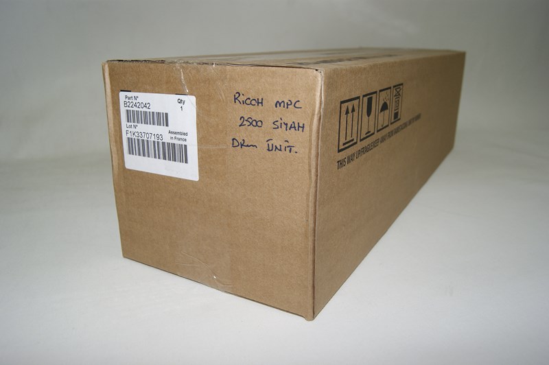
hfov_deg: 62.0
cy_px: 182
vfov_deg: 43.5
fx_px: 457
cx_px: 274
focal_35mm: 30
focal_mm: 20
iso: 400
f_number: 5.6
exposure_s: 1/60
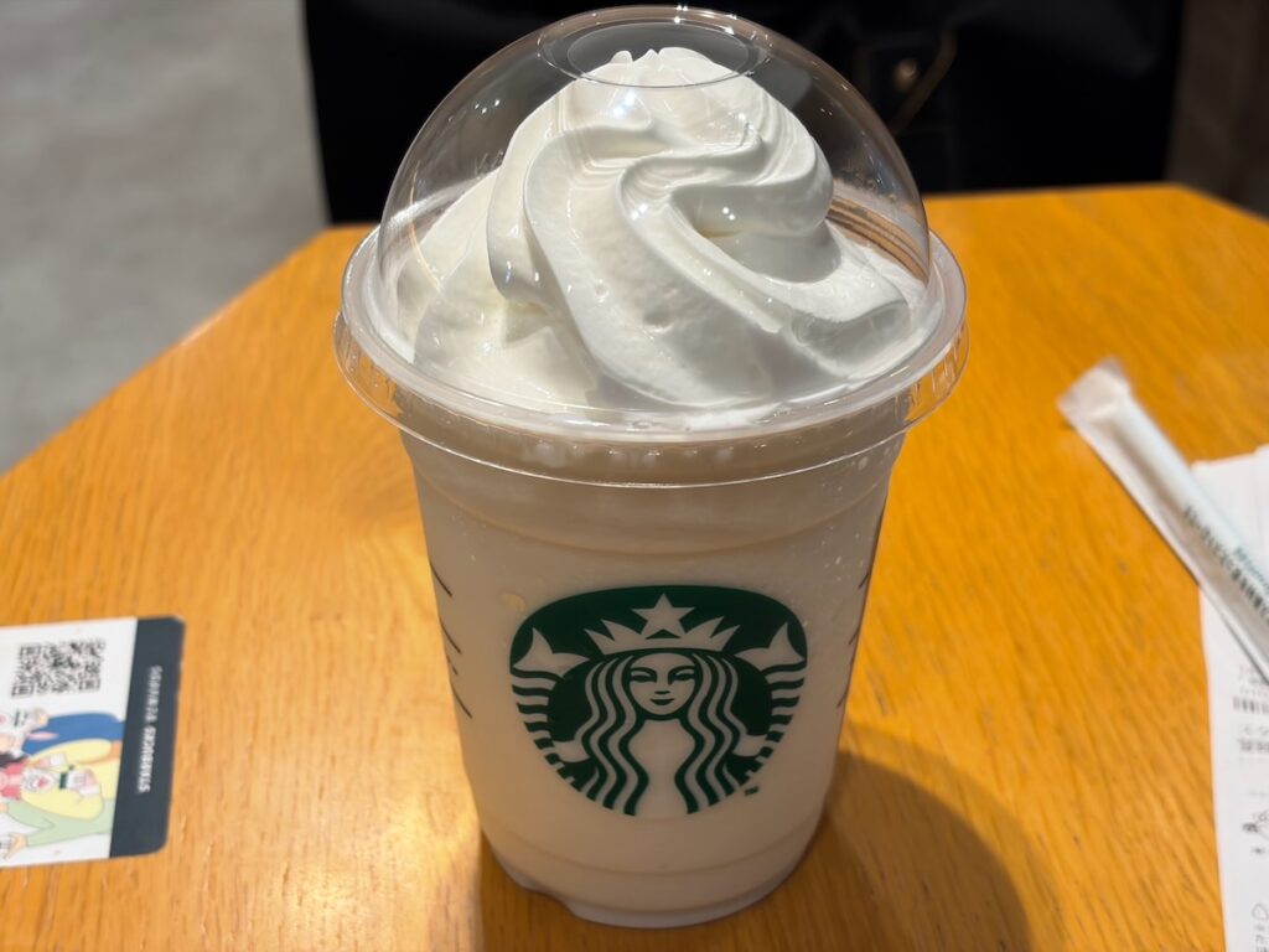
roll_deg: +0.8
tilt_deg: -31.2
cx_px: 634
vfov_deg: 28.0
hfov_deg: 36.8
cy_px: 476
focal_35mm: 52
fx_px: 1906
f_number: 1.6
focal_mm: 5.96
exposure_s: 1/50
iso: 50
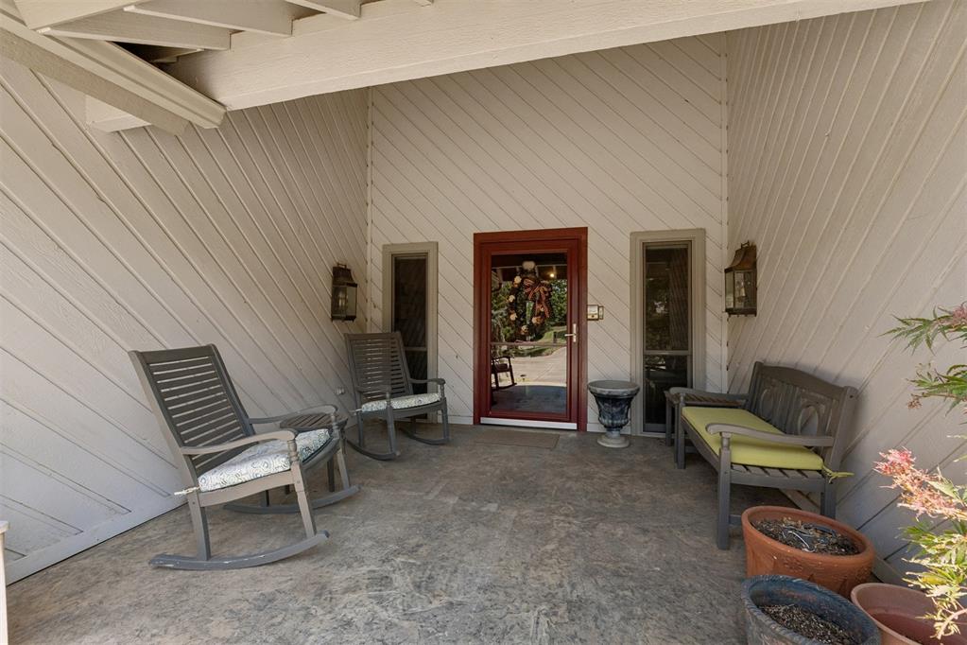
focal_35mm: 15
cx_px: 484
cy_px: 322
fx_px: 403
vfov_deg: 77.3
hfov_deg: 100.4
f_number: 8
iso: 200
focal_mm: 10
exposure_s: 1/250
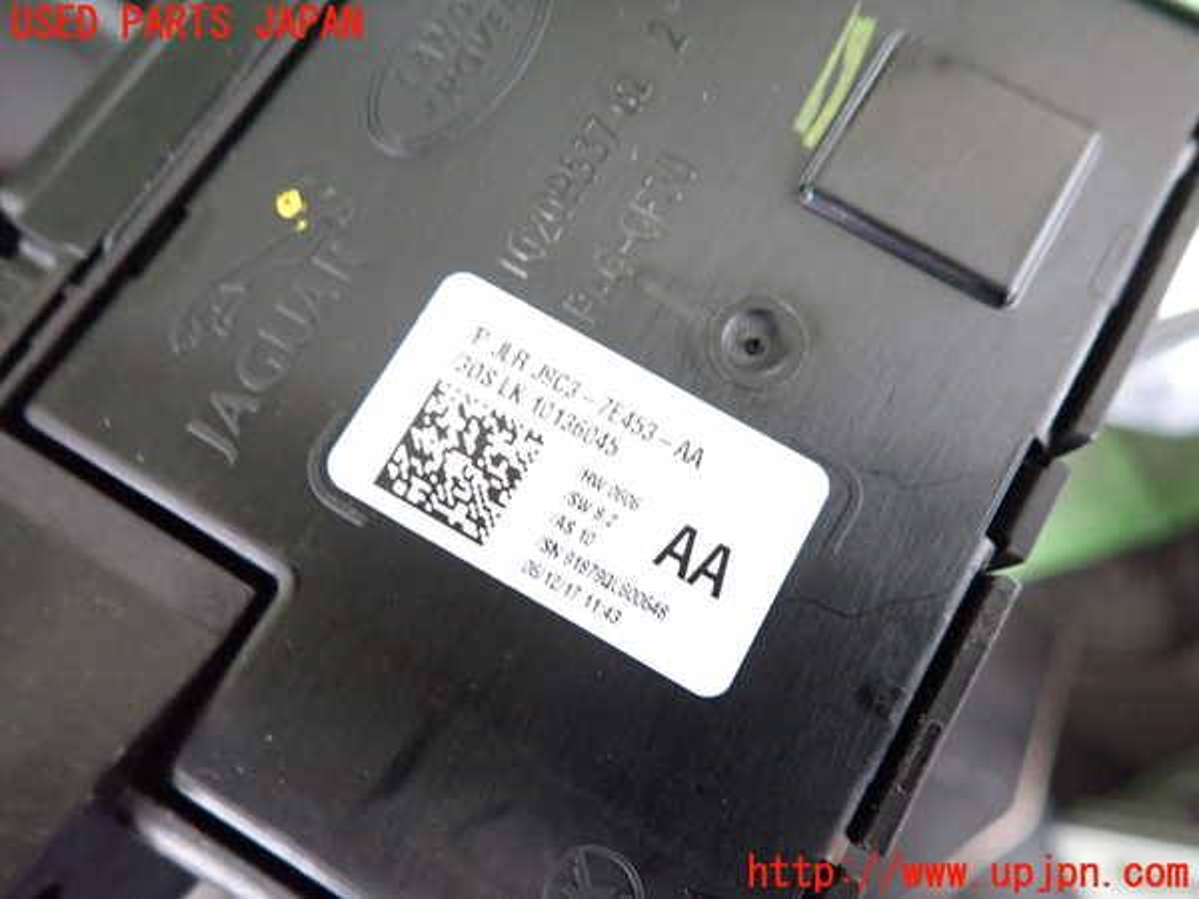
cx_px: 600
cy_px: 450
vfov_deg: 54.9
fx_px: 866
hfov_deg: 69.4
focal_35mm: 25
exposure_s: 1/30
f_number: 2
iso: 640
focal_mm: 4.5
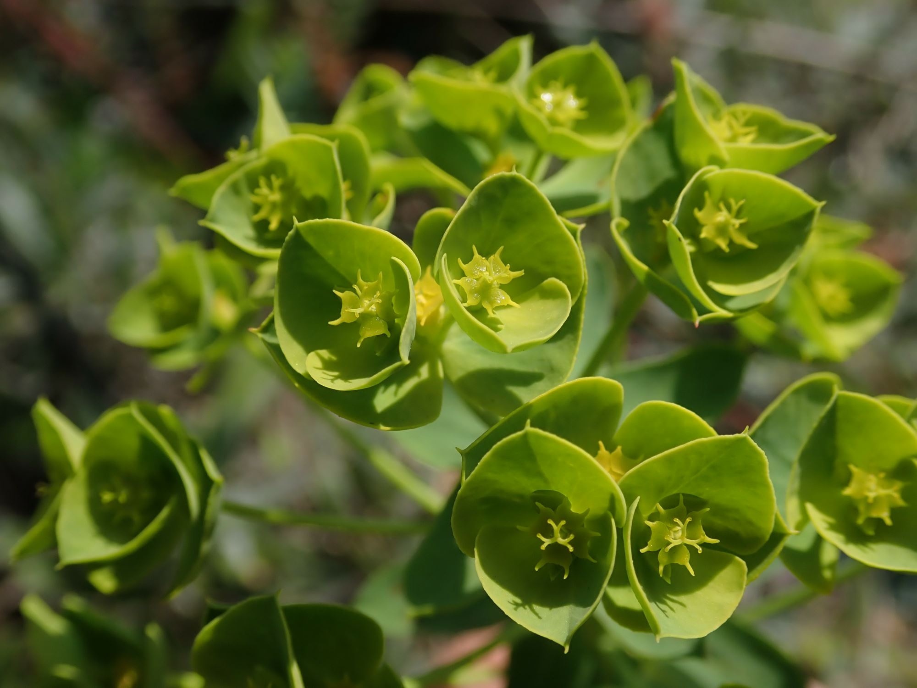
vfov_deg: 36.0
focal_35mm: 40
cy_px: 344
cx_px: 458
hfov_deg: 46.8
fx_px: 1060
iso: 100
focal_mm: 7.34
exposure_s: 1/1000
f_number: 4
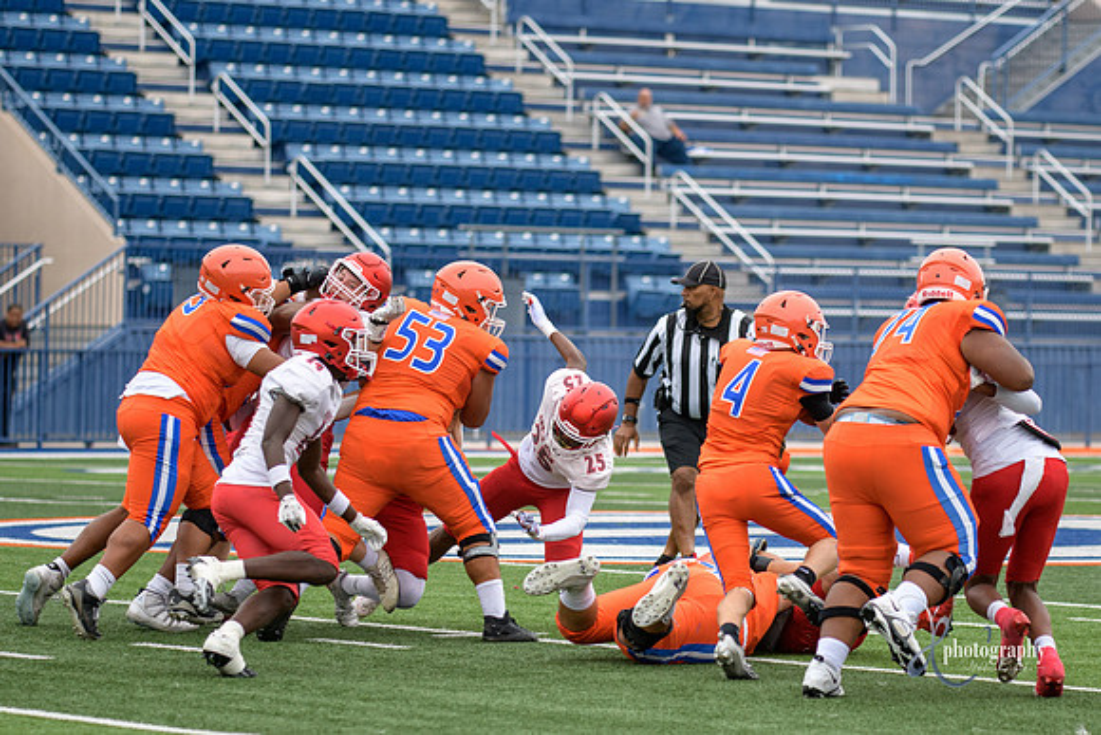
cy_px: 476
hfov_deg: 11.2
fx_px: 5633
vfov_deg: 7.5
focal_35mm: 184
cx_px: 614
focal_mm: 125
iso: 320
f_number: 2.8
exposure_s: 1/1250
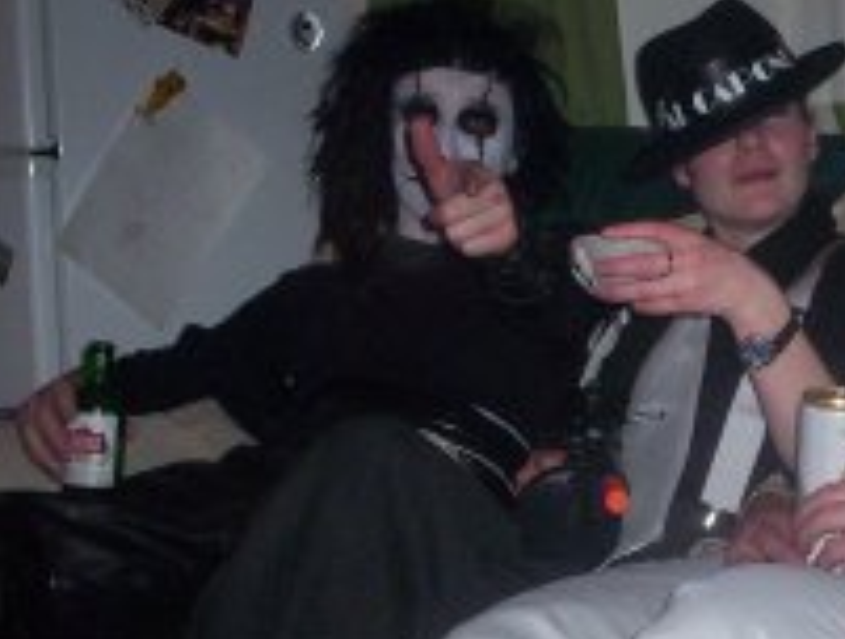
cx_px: 820
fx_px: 1885
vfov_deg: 19.2
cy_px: 370
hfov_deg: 24.3
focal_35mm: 77
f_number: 4.5
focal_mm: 4.99
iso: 140
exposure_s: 1/60
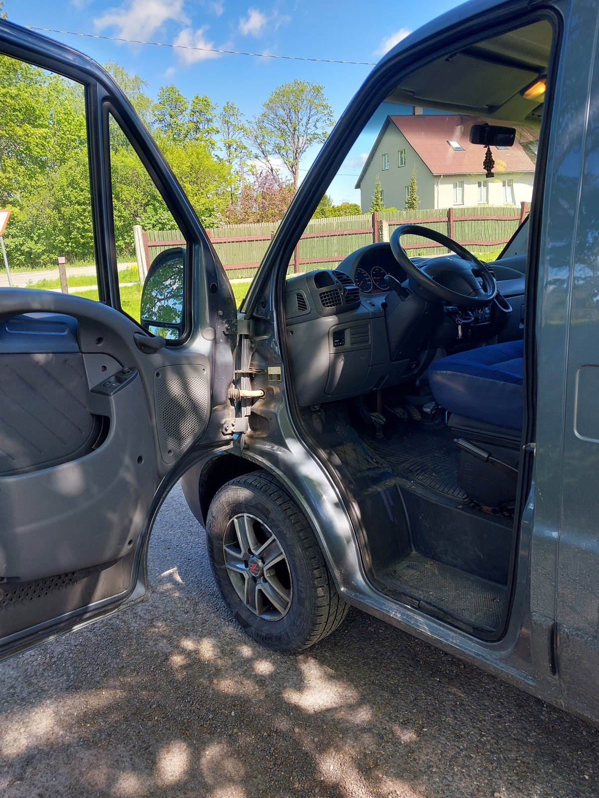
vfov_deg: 65.3
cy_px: 399
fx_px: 623
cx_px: 300
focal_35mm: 27
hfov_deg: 51.4
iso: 20
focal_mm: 4
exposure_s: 1/139
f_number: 1.8
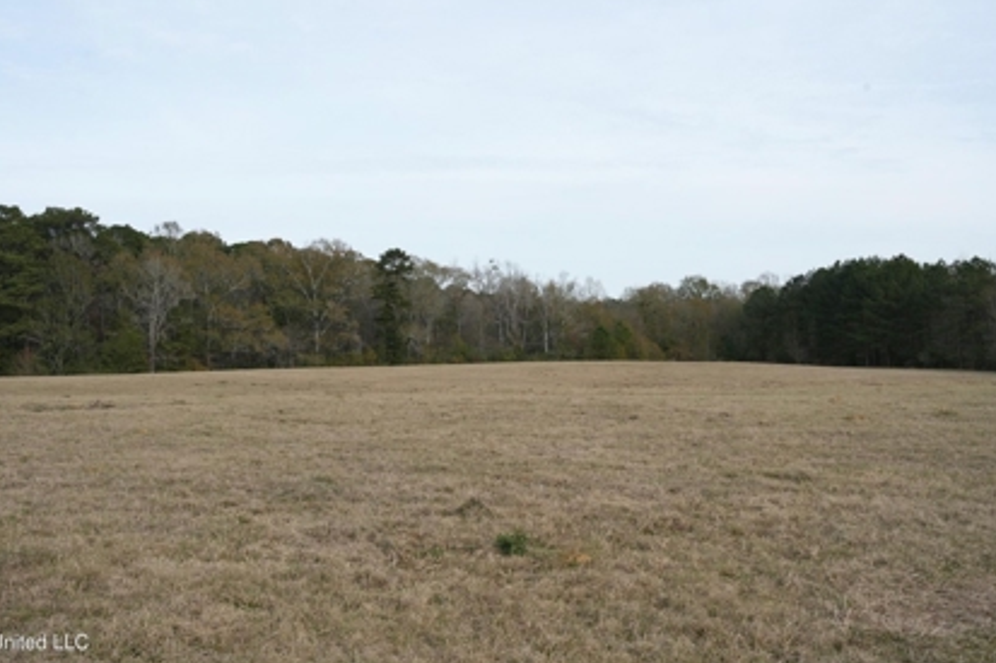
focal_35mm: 36
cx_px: 482
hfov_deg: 53.1
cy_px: 313
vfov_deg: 36.8
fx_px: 996
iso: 320
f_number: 11
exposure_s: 1/200
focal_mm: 33
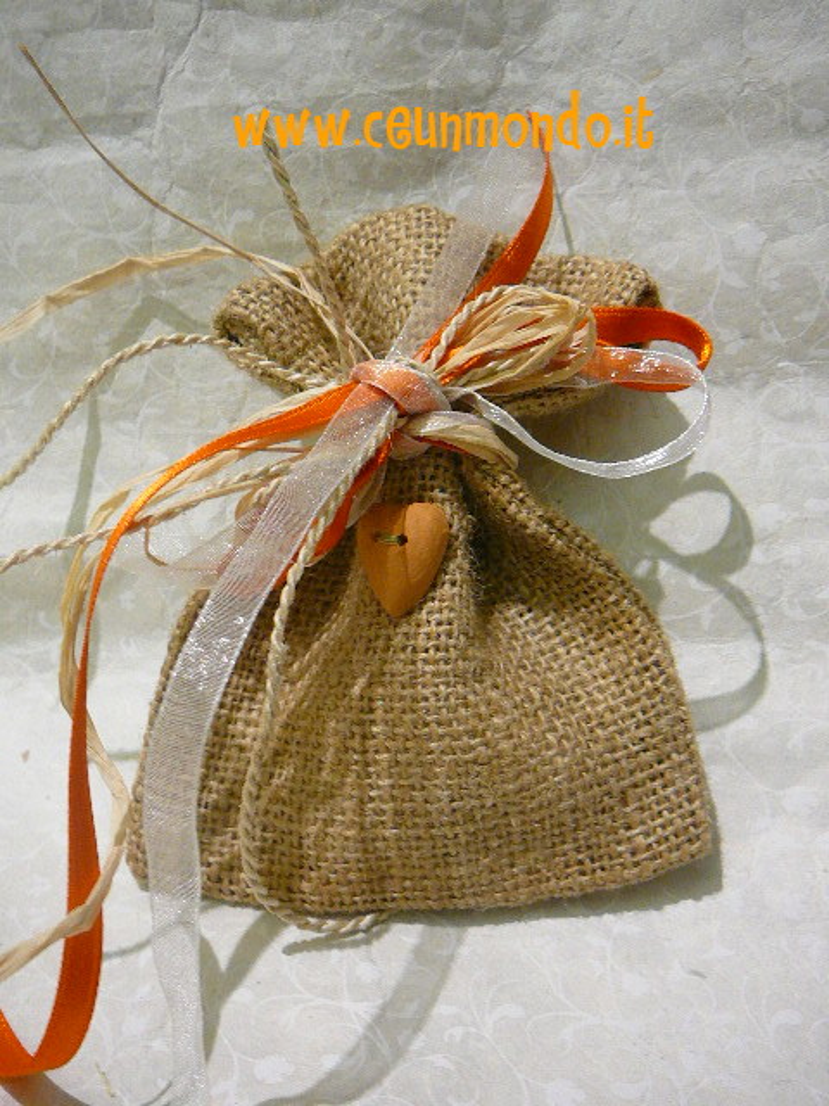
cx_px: 414
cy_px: 553
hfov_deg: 40.7
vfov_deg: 52.6
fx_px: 1118
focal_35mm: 35
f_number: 2.8
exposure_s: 1/25
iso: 200
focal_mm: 5.2
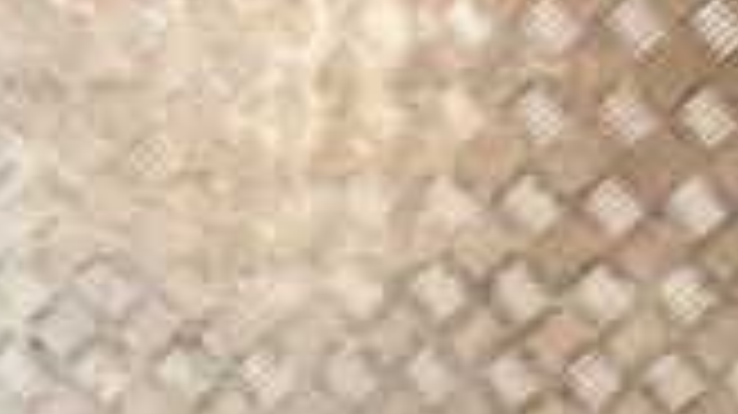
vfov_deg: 9.5
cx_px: -428
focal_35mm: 121
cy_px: 752
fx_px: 2365
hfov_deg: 16.0
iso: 800
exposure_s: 1/200
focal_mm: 21
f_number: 5.6
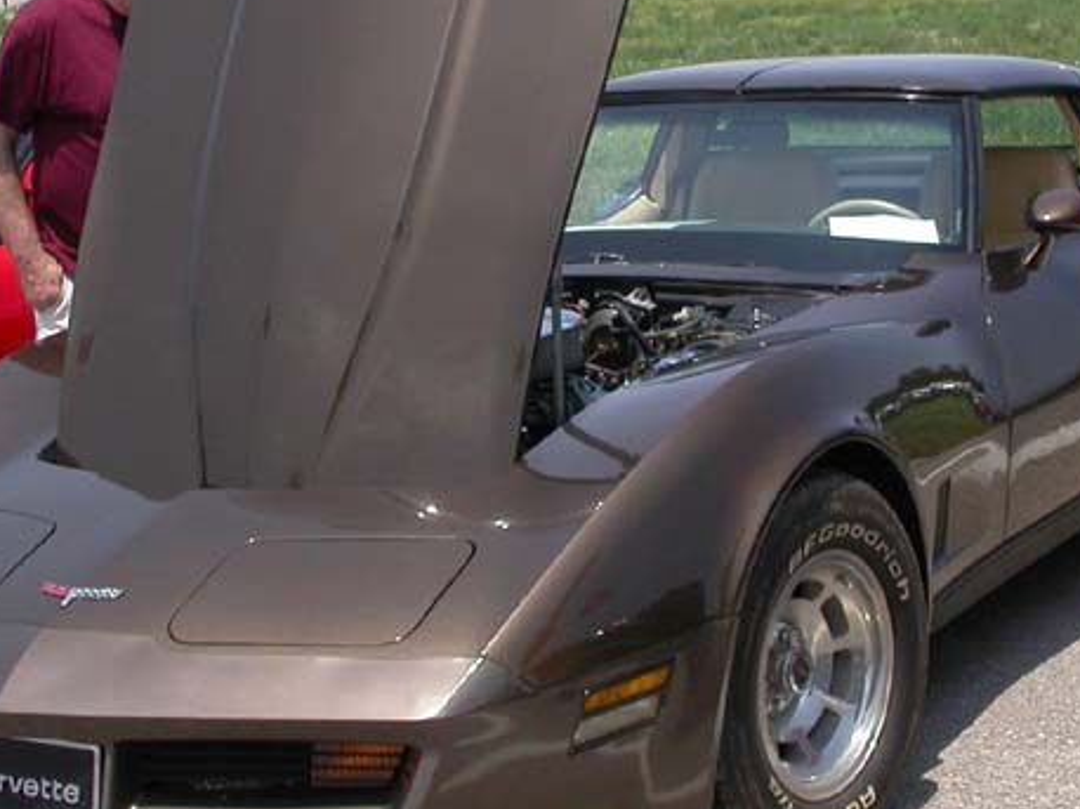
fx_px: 2651
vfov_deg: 17.3
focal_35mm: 85
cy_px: 264
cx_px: 585
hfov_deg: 23.0
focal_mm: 7.85
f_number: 6.7
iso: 100
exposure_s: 1/398
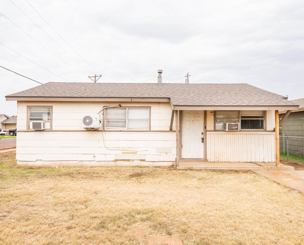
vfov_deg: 53.2
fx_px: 244
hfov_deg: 63.9
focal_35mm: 27
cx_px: 152
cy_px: 122
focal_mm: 24
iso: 80
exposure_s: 1/80
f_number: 7.1
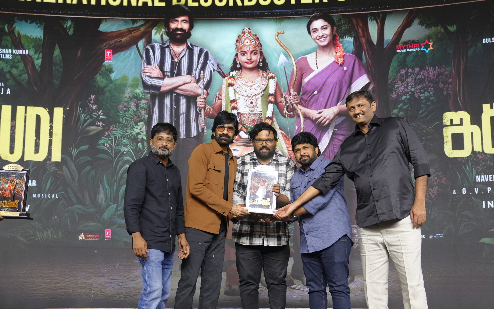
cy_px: 171
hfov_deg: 42.6
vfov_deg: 27.4
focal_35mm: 47
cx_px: 250
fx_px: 633
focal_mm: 36
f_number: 3.5
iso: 1600
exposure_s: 1/160
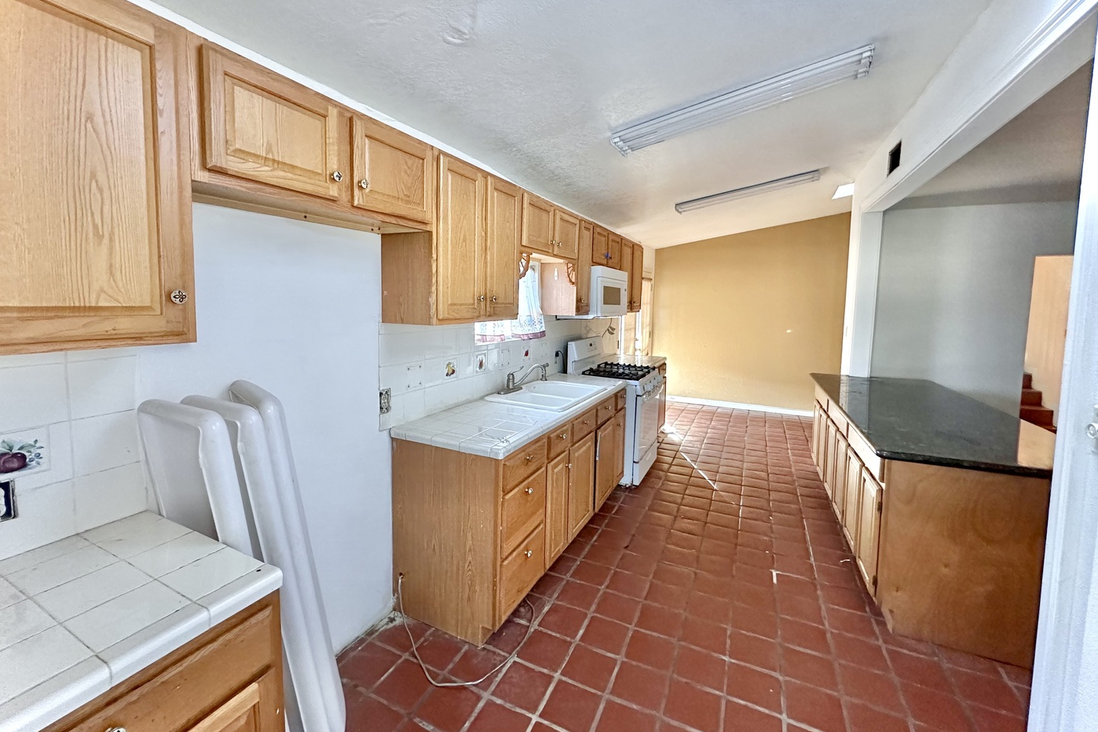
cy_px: 335
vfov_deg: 77.2
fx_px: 457
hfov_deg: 100.4
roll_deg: -1.7
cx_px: 536
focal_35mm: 15
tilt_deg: -5.4
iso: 800
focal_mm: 2.22
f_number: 2.2
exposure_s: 1/60
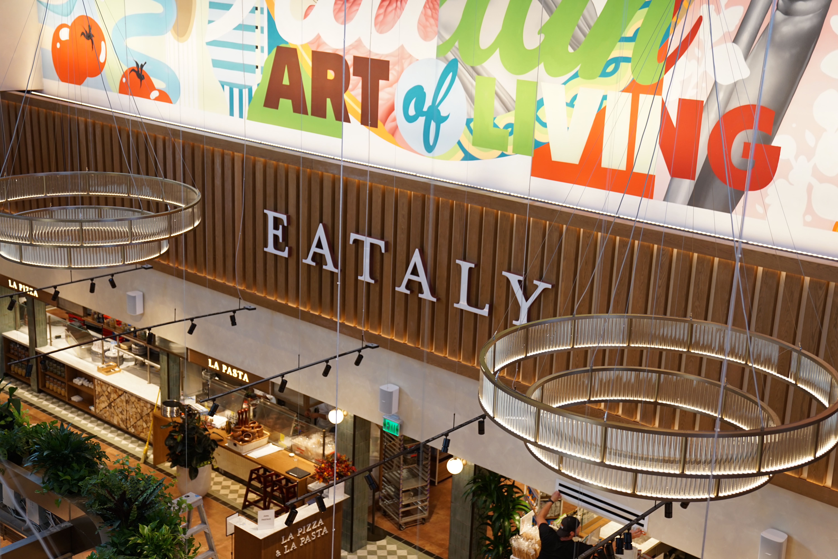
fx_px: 1094
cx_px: 419
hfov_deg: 41.9
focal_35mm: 47
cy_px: 280
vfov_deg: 28.6
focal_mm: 47
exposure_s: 1/60
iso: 250
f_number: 2.8
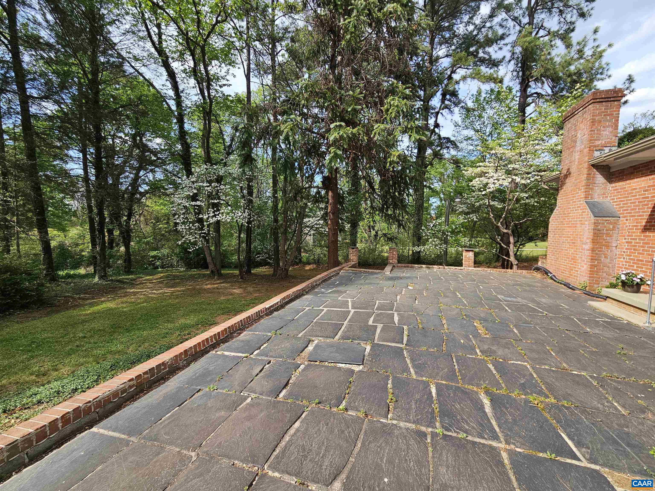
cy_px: 246
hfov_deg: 106.2
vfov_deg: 89.9
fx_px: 246
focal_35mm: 13
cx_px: 328
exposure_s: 1/829
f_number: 2.2
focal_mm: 2.2
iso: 50
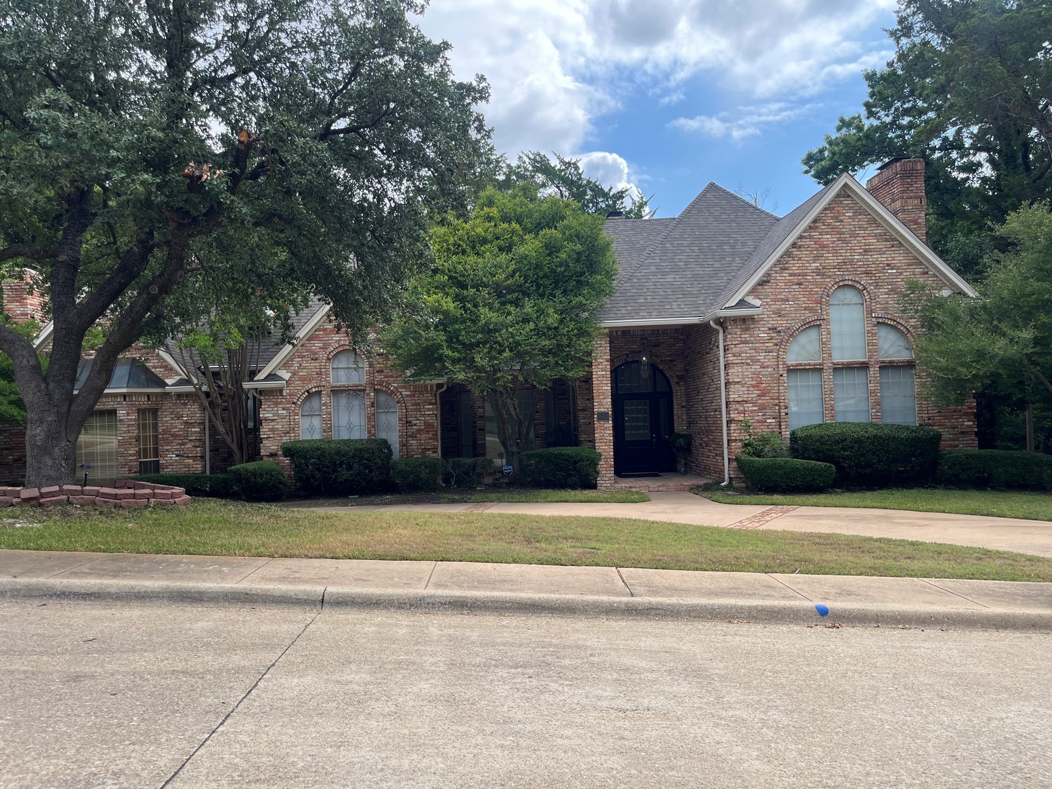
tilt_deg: +2.5
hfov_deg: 65.3
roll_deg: +2.2
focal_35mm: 27
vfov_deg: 51.4
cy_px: 399
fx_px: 821
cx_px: 519
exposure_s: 1/1389
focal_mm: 5.1
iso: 50
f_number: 1.6
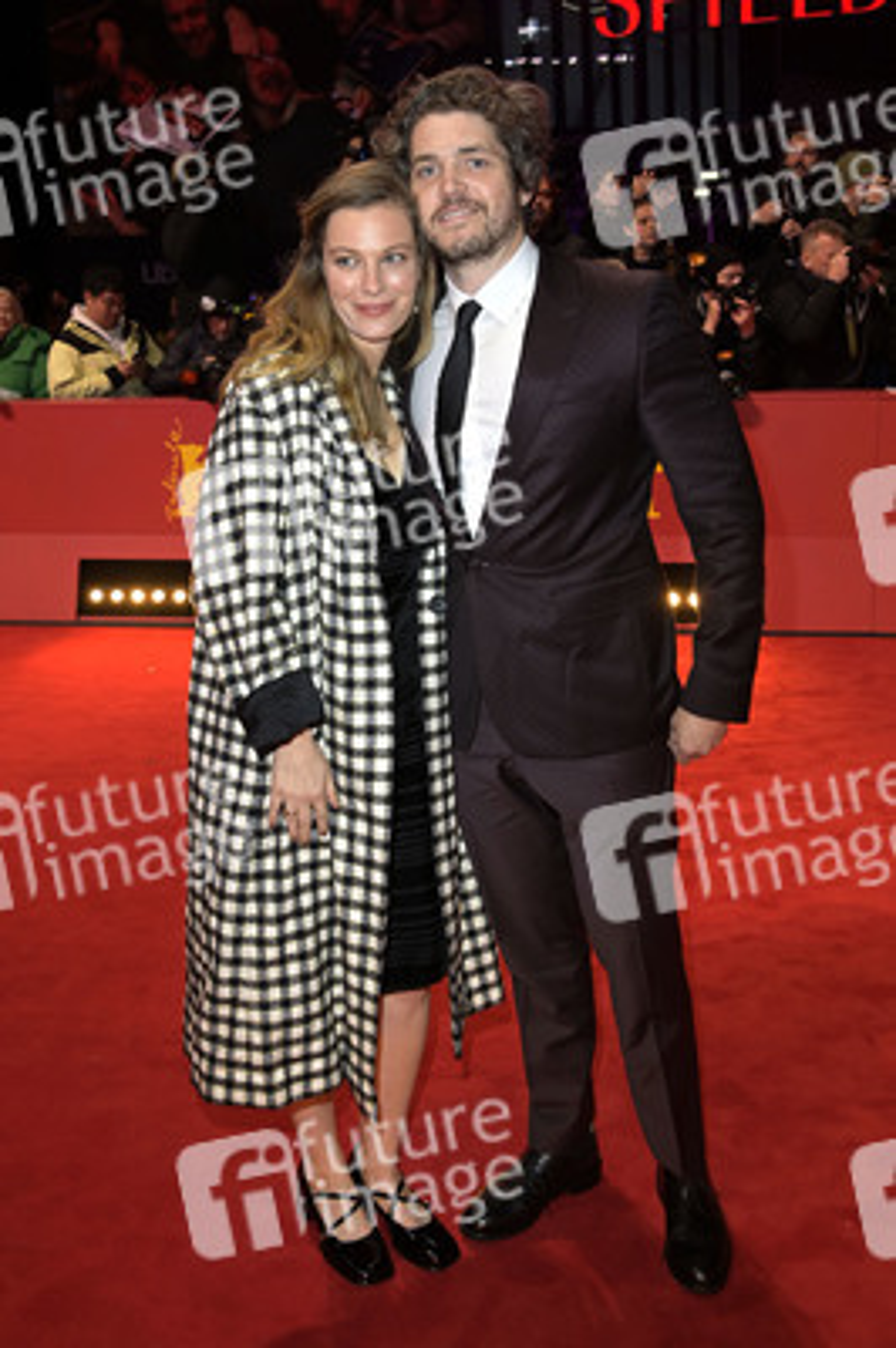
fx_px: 1197
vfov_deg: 58.8
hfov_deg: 41.0
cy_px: 674
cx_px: 448
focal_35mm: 32
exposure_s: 1/160
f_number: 5.6
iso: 1250
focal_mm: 32
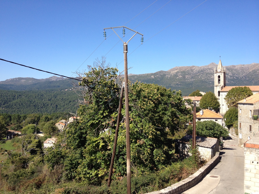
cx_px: 130
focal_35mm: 35
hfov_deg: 52.6
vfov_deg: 40.7
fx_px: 262
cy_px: 97
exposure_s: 1/1200
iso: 64
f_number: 2.4
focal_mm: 4.28
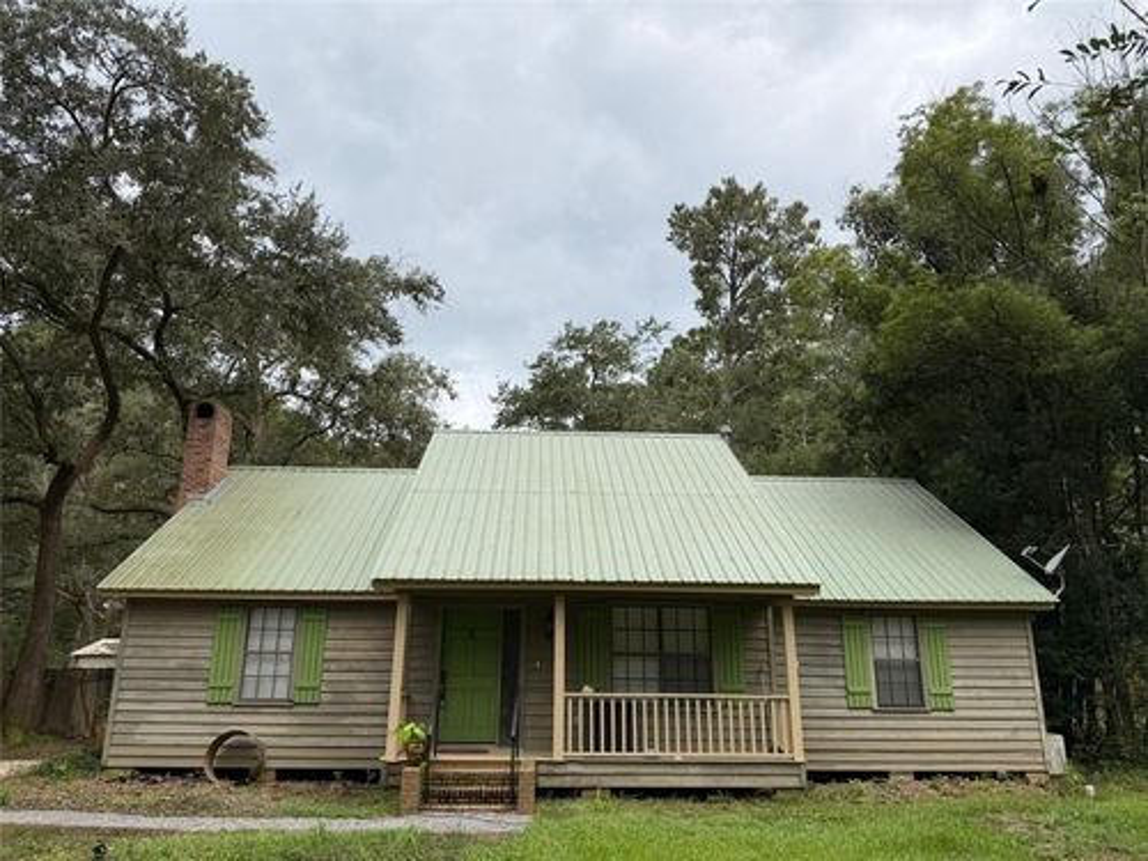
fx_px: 796
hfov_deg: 71.6
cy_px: 430
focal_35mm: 24
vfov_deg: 56.8
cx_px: 574
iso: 80
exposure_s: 1/1230
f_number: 1.78
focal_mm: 6.76
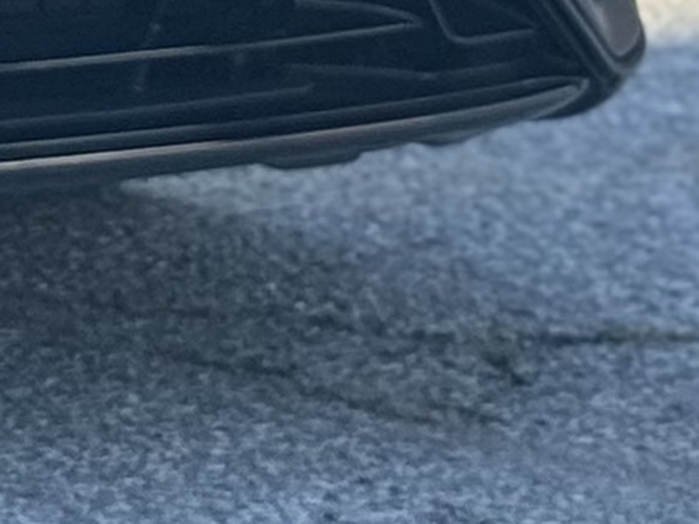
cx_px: -1541
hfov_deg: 5.5
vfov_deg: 4.3
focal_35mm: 333
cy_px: -1235
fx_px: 6722
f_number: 1.78
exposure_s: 1/822
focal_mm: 6.76
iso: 64
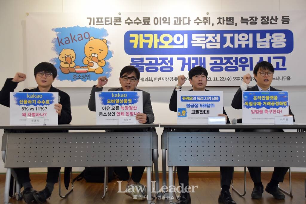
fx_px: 434
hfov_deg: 38.9
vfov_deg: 26.5
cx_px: 153
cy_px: 102
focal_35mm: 51
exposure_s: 1/100
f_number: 4.5
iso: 1600
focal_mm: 34
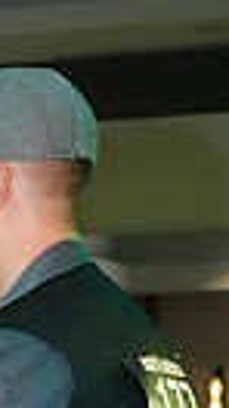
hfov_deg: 5.9
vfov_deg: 10.1
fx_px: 2143
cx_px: -271
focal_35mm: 198
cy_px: 816
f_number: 5
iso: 6400
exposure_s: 1/250
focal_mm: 43
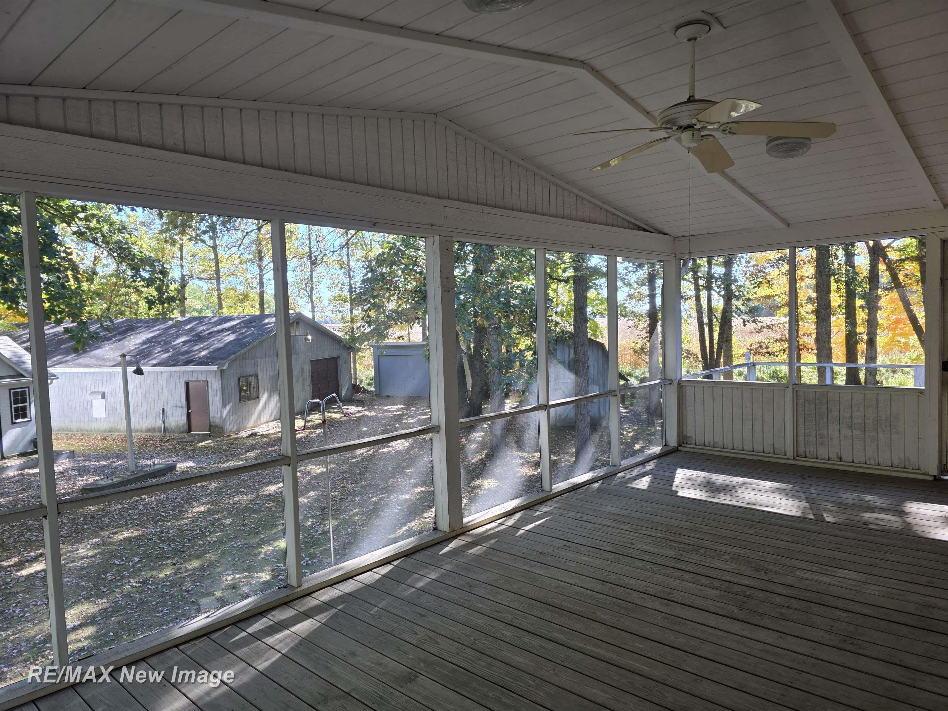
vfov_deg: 58.9
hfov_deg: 73.9
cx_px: 474
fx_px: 630
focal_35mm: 23
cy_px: 356
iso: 50
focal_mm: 6.3
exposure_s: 1/180
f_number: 1.7
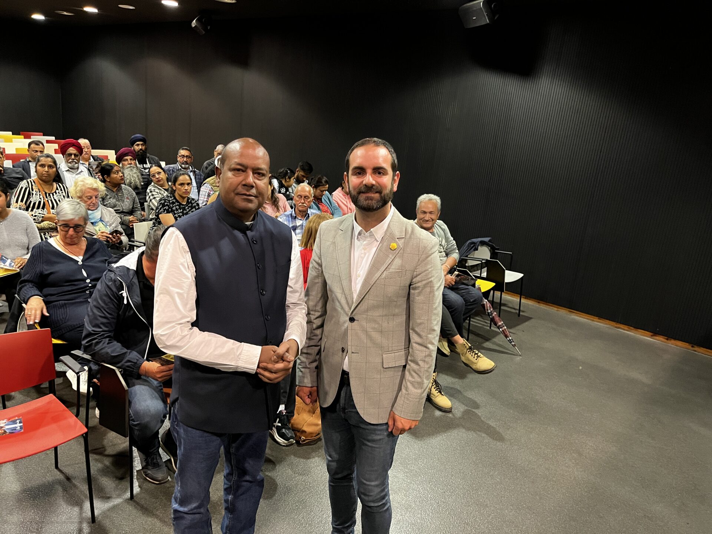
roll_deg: -5.8
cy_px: 267
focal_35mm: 26
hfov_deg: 67.3
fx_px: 535
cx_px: 356
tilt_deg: -16.0
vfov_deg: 53.1
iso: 500
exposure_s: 1/25
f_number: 1.6
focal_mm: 5.1
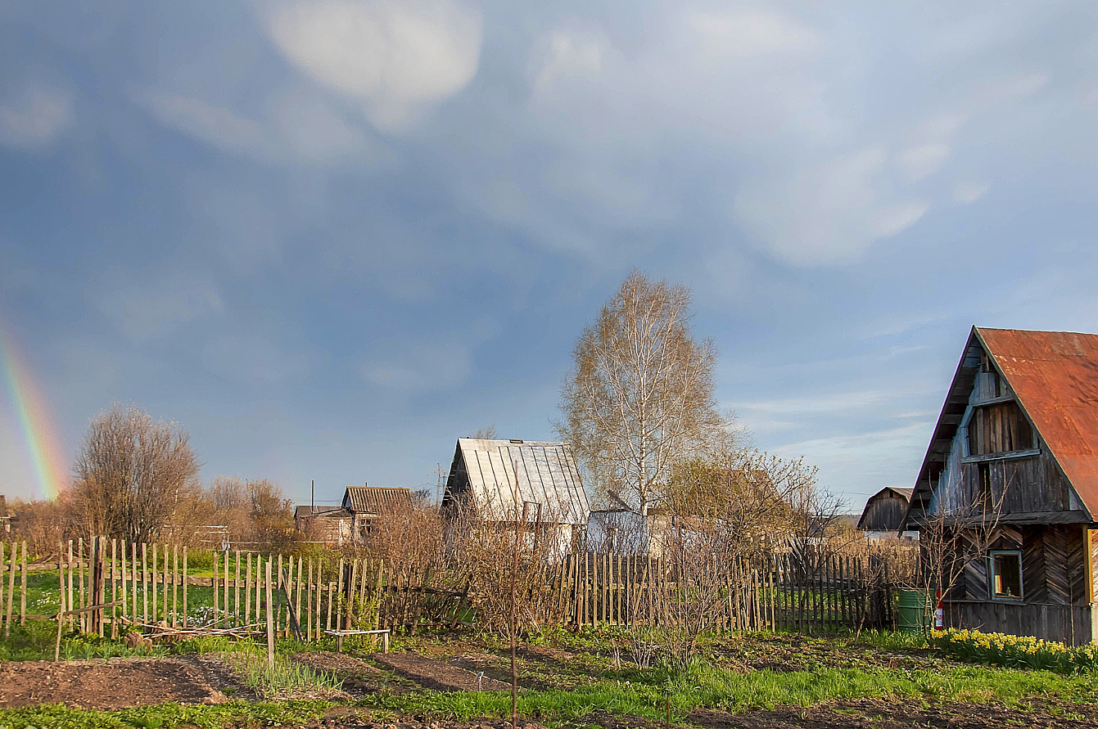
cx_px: 513
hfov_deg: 51.2
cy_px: 417
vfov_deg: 35.3
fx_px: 1145
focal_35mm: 38
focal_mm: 21
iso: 400
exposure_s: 1/320
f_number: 8
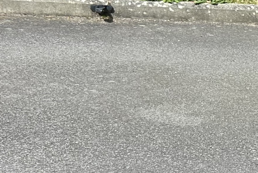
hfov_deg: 13.9
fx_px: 896
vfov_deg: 10.8
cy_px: 210
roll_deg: -5.5
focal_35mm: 125
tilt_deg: -20.7
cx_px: 514
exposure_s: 1/4115
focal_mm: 5.7
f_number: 1.5
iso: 50
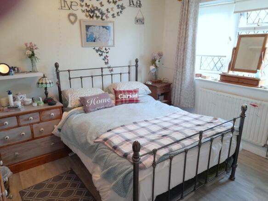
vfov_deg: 54.9
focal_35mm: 25
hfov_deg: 69.4
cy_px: 100
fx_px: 194
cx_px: 134
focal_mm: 4.6
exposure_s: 1/50
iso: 200
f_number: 2
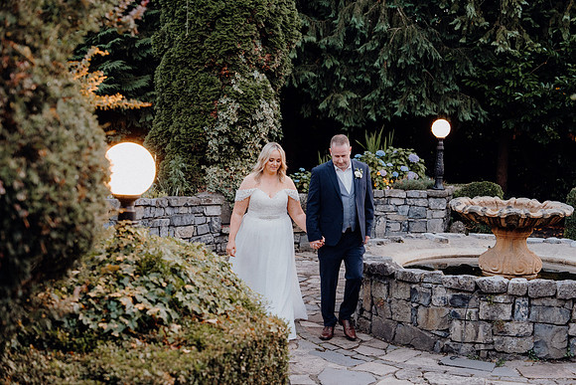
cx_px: 288
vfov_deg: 21.3
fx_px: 1024
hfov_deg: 31.4
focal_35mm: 64
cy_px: 192
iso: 3200
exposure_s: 1/160
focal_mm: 64
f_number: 3.5
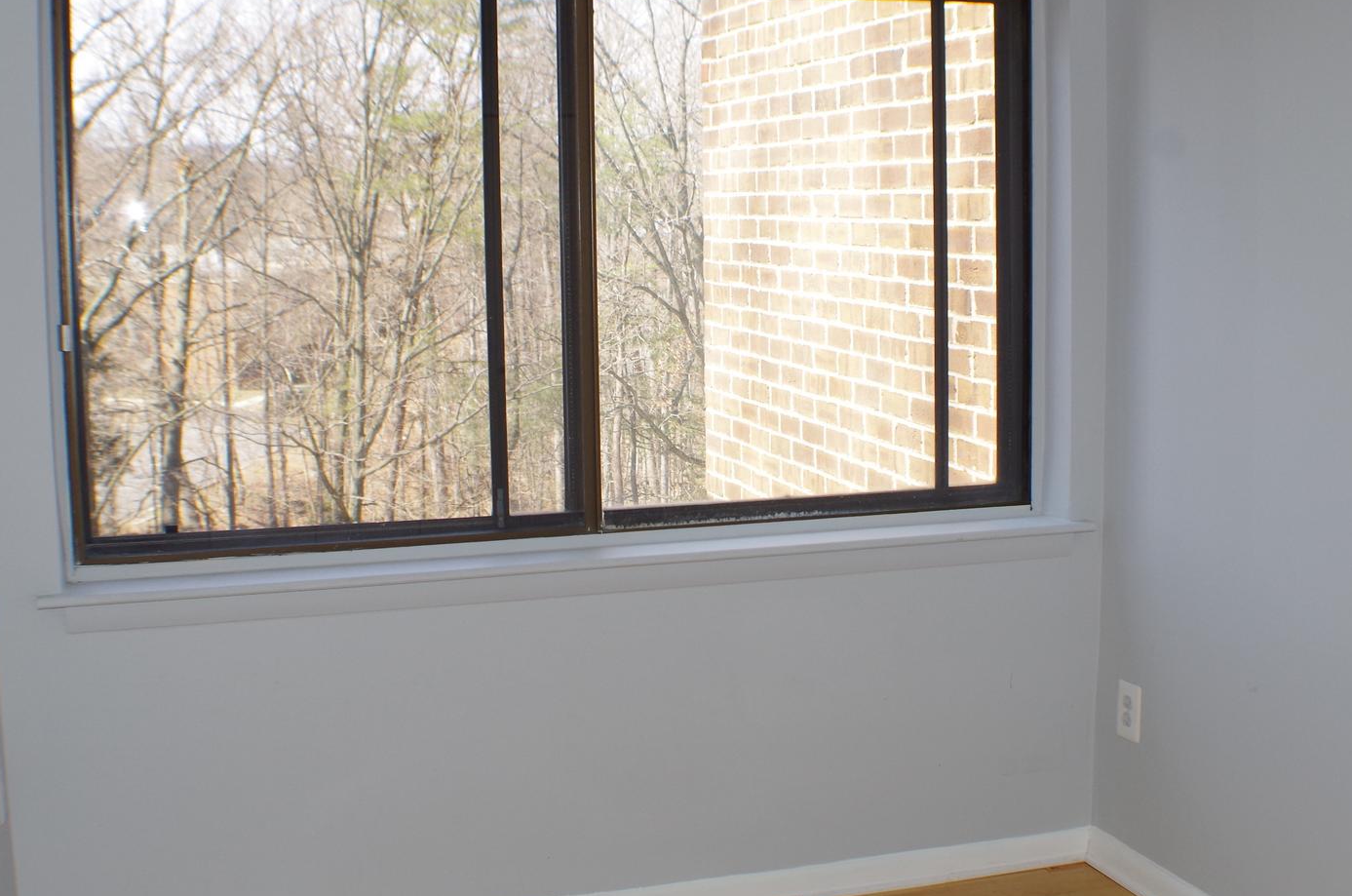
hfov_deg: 32.4
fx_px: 2324
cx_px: 694
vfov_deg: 21.8
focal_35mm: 62
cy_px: 445
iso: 400
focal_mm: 28.13
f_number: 5.6
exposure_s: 1/180
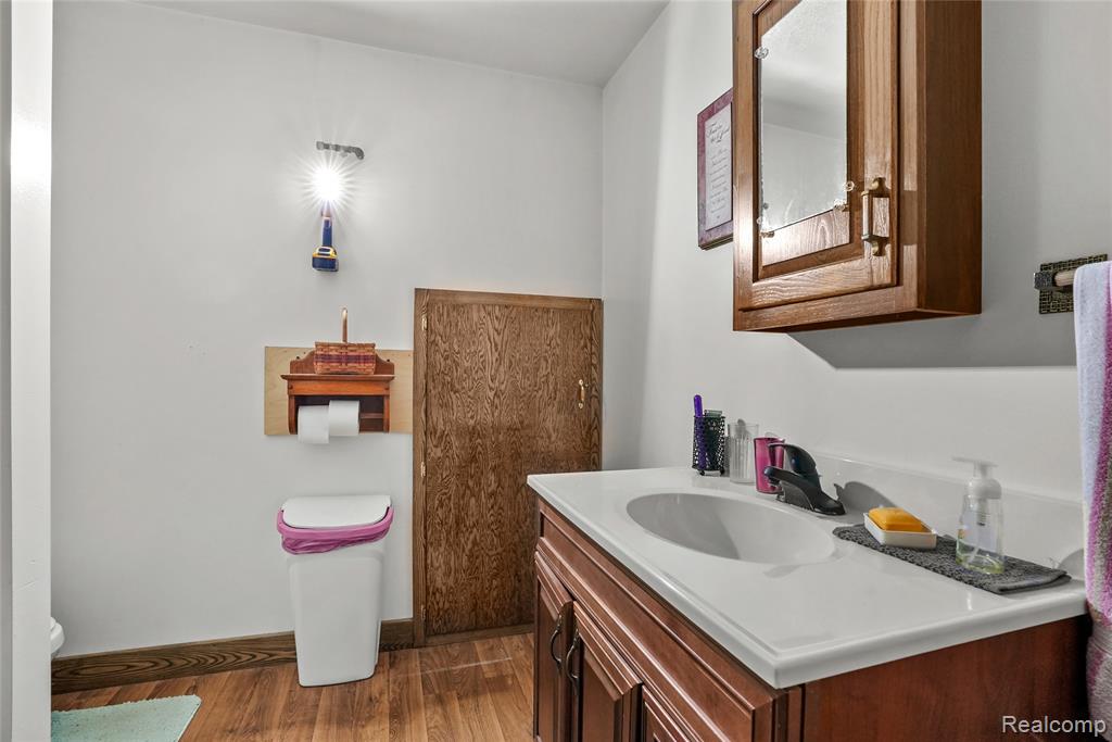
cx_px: 556
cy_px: 371
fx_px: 494
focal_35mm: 16
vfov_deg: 73.8
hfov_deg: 96.7
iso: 2500
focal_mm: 16
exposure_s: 1/5
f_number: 9
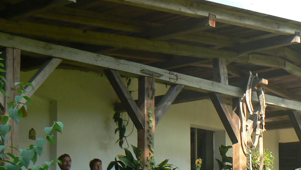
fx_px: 654
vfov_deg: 14.6
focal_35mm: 82
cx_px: 204
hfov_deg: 25.7
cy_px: 157
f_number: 4.5
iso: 80
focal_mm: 6
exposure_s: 1/125
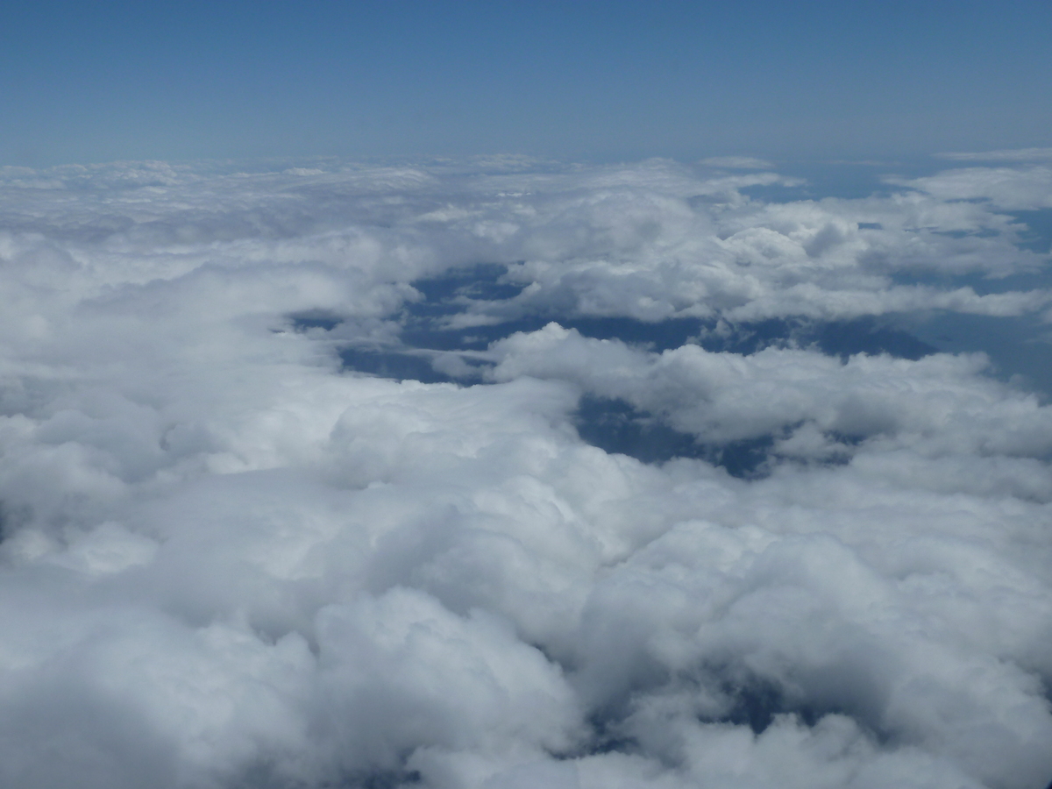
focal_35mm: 48
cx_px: 526
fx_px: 1459
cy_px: 394
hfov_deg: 39.7
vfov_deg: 30.3
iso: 80
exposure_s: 1/800
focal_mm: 7.9
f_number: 6.3
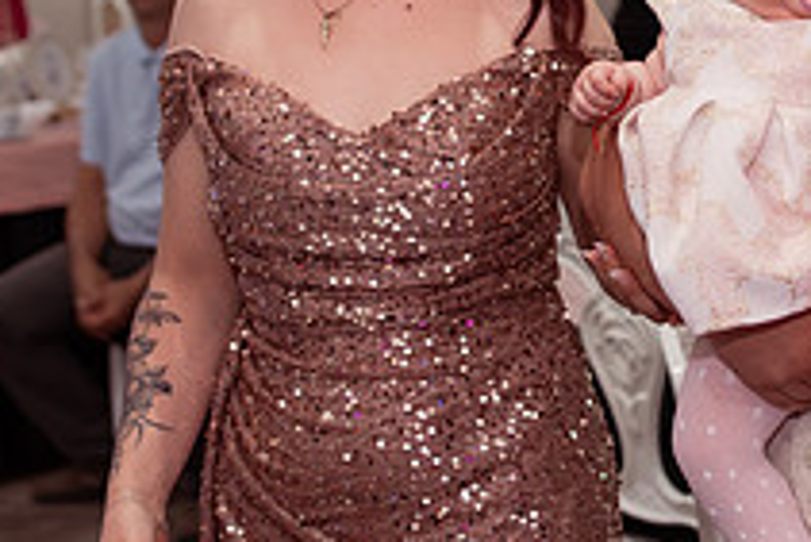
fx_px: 2390
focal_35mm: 106
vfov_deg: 12.8
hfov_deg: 18.9
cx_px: 750
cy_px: 59
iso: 1000
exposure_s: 1/200
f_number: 2.8
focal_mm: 35
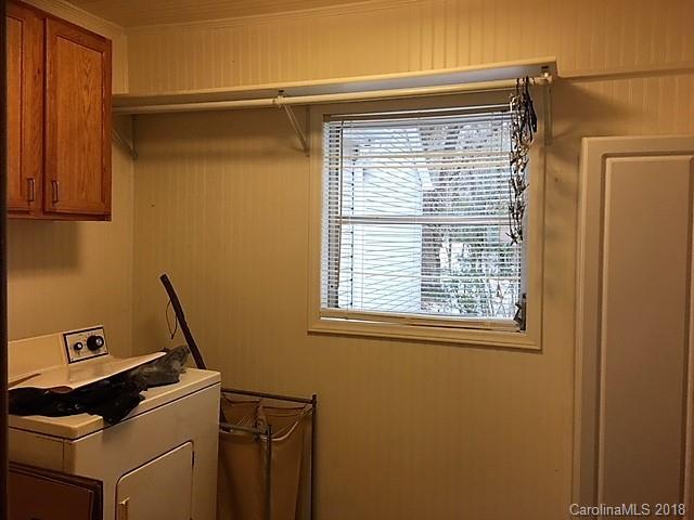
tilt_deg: -0.5
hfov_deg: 61.7
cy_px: 260
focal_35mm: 29
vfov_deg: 48.2
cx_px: 347
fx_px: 581
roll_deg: -1.6
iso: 40
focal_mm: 4.15
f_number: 2.2
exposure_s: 1/30
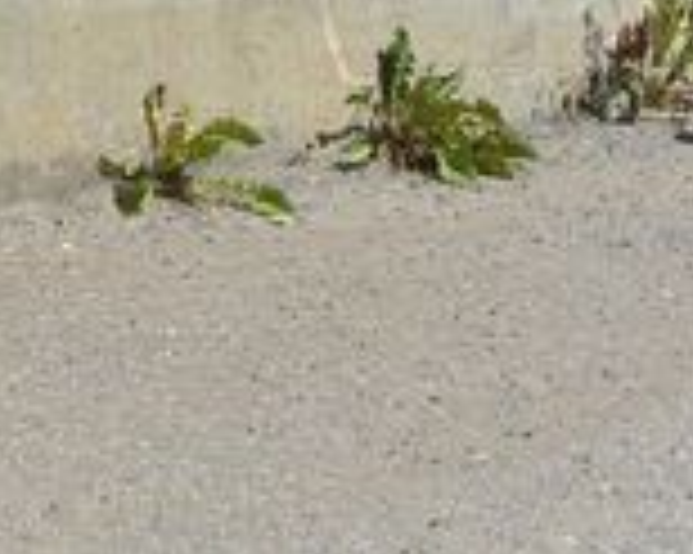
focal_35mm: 176
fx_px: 3607
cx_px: -227
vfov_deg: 8.2
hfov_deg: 10.7
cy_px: -637
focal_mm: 13.6
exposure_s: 1/640
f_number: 6.3
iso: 100
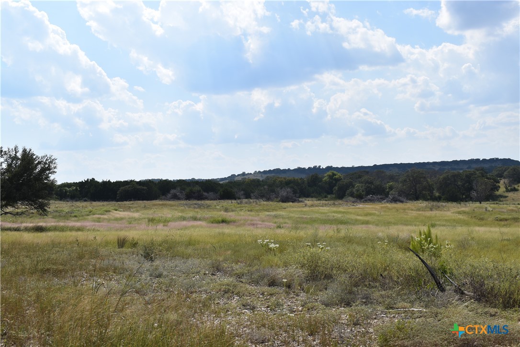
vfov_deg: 33.0
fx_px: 585
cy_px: 174
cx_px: 260
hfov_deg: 47.9
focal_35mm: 40
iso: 100
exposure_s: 1/400
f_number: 10
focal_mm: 27
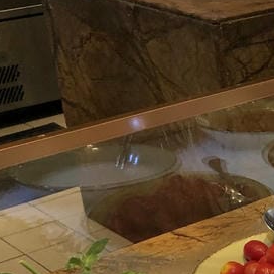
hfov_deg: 13.8
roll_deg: +0.3
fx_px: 976
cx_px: 534
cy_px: 197
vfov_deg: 15.9
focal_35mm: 109
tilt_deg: -23.8
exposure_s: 1/33
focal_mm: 3.99
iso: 40
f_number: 1.8
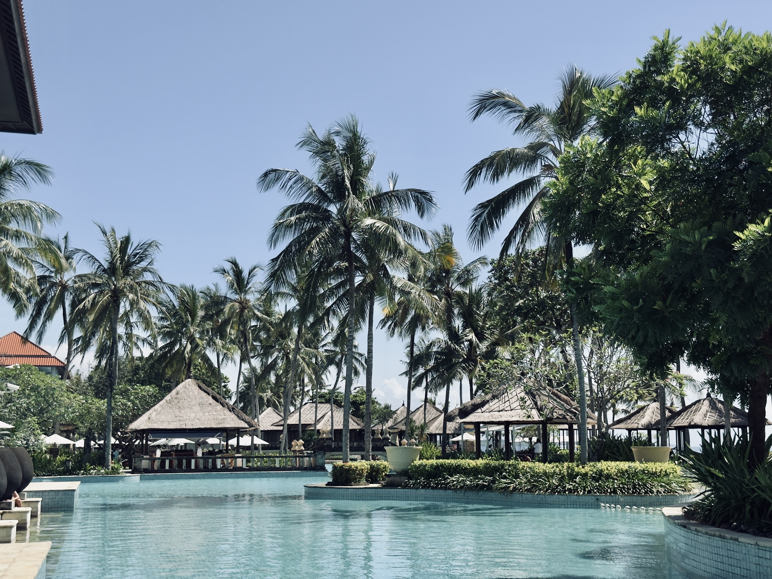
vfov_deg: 30.3
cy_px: 290
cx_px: 386
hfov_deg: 39.7
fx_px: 1070
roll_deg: +0.3
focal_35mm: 48
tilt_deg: +8.1
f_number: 1.78
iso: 80
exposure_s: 1/6024
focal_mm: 6.76
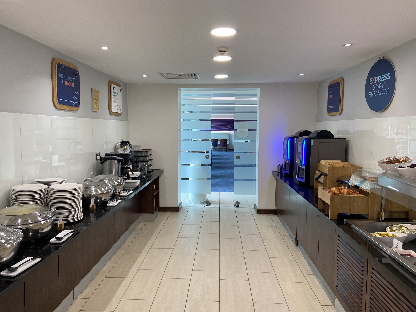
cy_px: 156
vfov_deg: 53.1
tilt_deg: -4.8
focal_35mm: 26
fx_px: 312
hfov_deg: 67.3
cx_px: 208
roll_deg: -0.8
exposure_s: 1/100
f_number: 1.8
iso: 100
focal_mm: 4.25
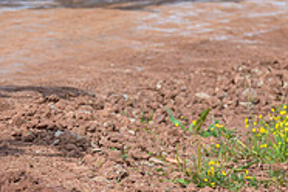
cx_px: -60
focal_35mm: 1053
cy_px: -60
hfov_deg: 2.0
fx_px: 8423
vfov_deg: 1.3
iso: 125
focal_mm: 200
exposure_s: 1/400
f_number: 5
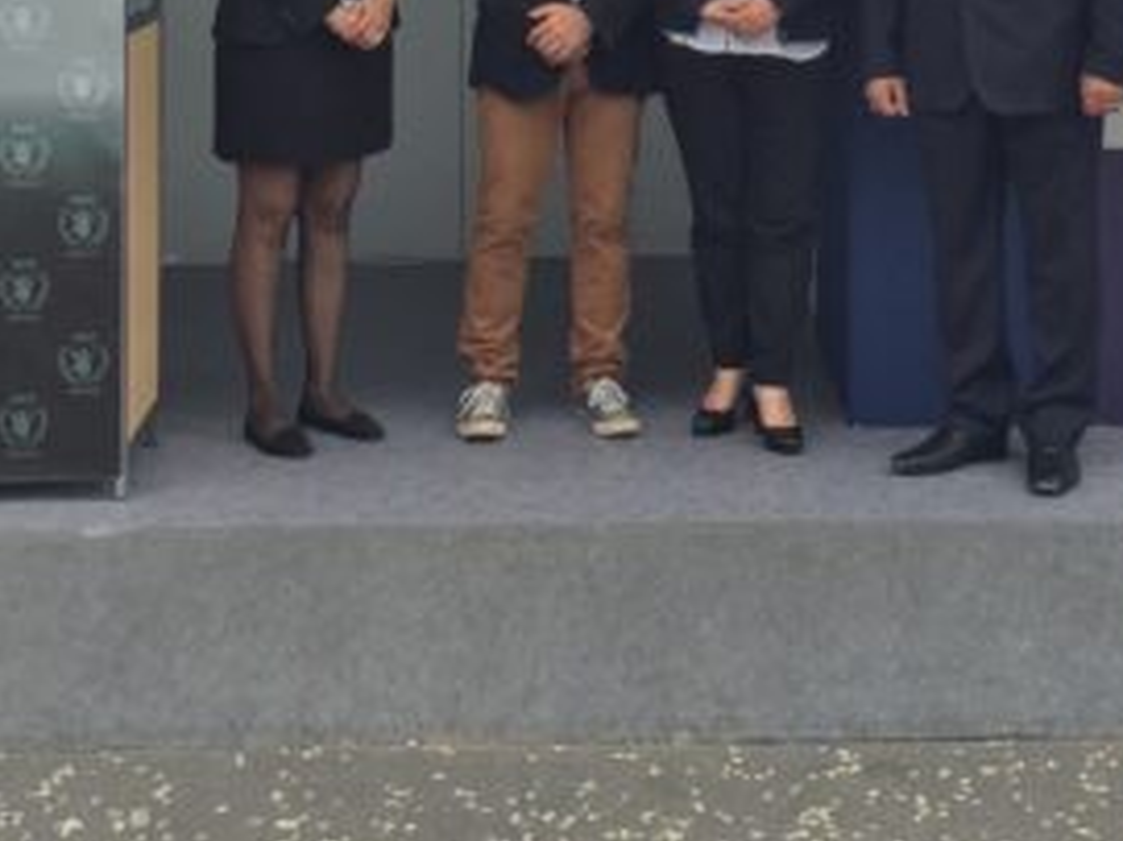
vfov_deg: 18.0
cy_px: -224
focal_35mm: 77
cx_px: 688
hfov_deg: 25.3
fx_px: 2497
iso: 32
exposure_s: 1/670
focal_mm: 4.15
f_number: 2.2
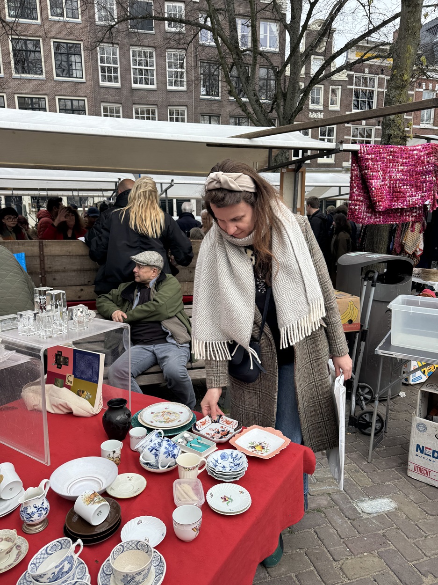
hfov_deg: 56.8
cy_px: 292
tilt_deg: -12.2
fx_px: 405
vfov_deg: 71.6
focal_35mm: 24
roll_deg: +0.8
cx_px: 219
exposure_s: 1/1285
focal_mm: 6.76
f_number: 1.78
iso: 80
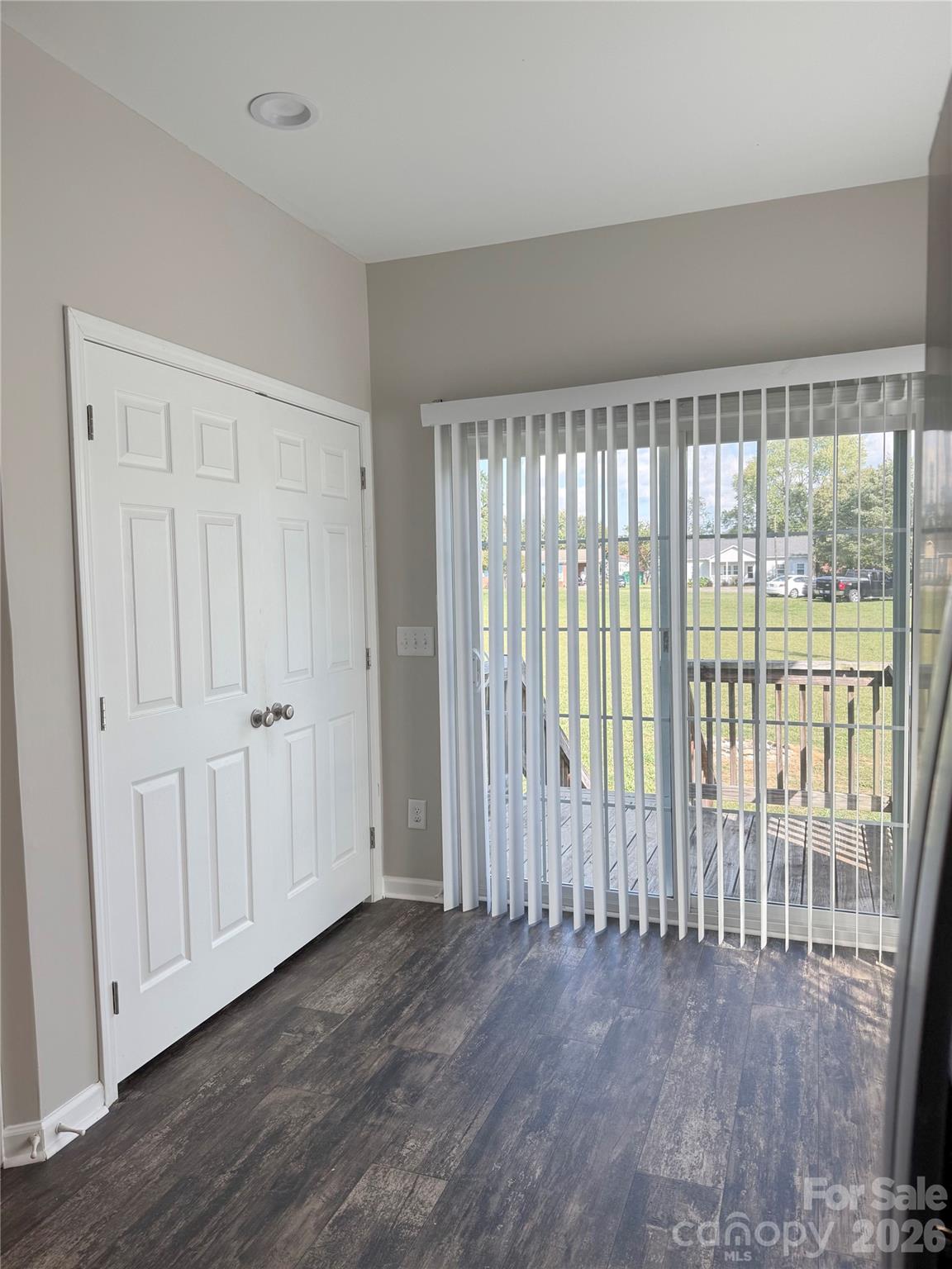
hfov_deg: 56.8
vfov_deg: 71.6
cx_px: 476
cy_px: 634
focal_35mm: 24
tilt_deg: -2.9
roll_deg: +0.6
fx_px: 880
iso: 80
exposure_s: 1/484
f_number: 1.78
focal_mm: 6.76
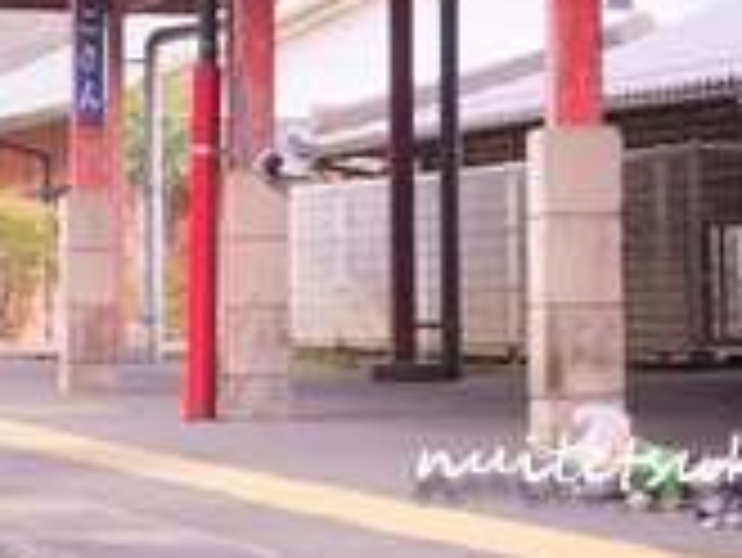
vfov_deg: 5.7
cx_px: 0
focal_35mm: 262
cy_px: -76
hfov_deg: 7.5
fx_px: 5620
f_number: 4.3
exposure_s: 1/125
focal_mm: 54
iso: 200
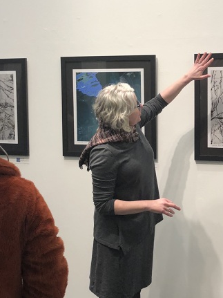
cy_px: 125
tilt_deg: -4.2
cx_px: 184
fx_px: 498
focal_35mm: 58
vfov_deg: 33.2
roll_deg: -0.7
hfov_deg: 24.7
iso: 25
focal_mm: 3.99
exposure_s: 1/30
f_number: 1.8
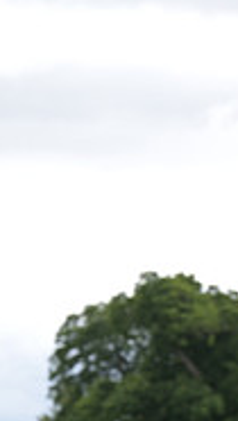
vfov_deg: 6.9
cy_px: 320
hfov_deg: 3.8
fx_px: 3513
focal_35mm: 314
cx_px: 603
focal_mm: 96
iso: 720
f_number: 5.6
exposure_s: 1/1250
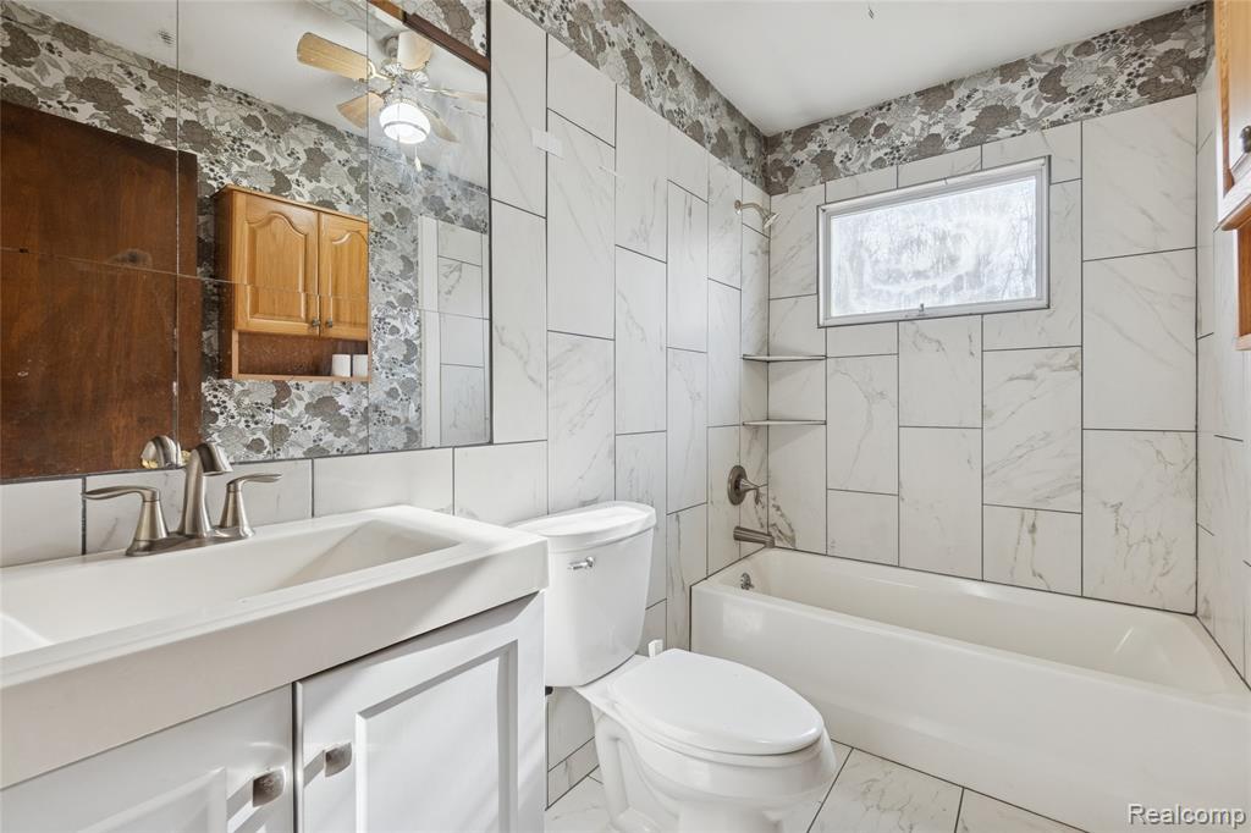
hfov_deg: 100.4
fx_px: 521
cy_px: 416
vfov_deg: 77.3
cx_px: 626
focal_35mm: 15
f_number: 8
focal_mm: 10
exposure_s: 1/40
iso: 400
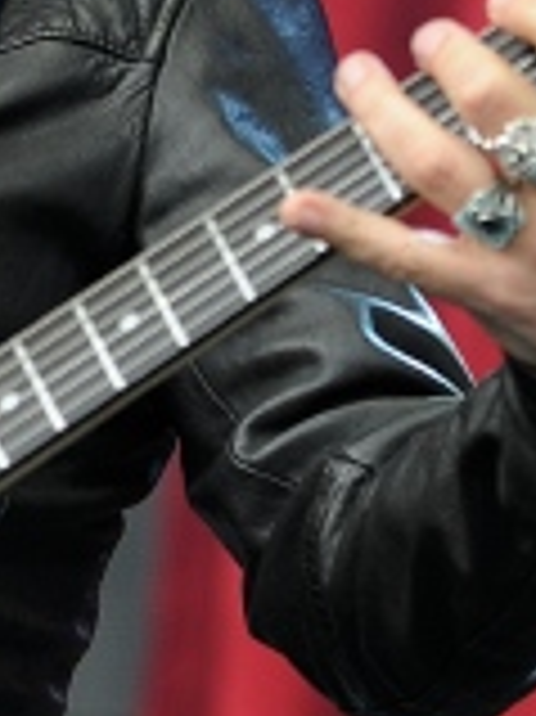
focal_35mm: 436
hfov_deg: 3.4
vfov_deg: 4.5
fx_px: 9014
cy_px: 288
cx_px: -250
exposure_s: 1/250
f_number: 4
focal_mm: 100
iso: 500
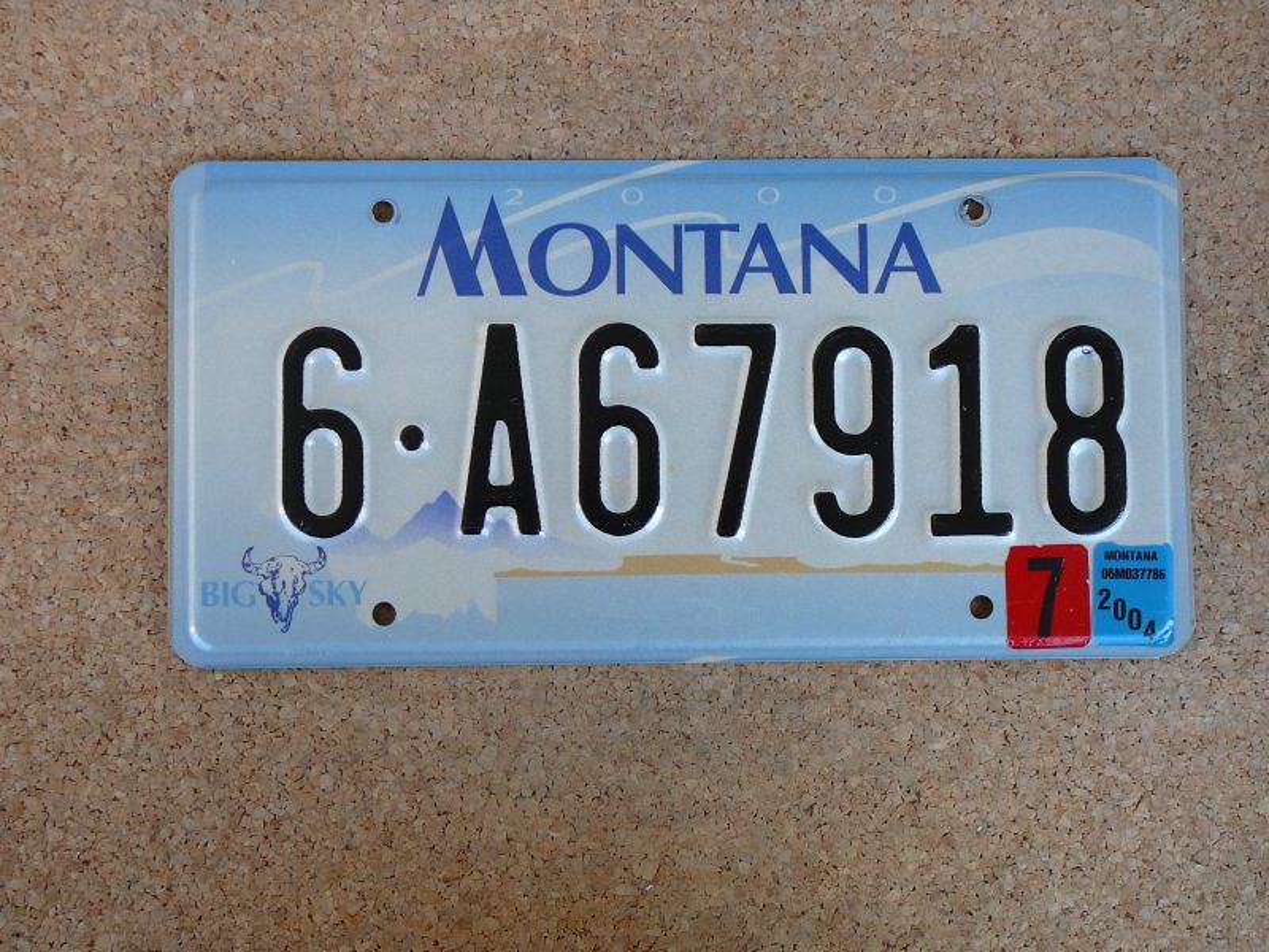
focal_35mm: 43
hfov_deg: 43.9
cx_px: 634
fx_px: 1576
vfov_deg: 33.6
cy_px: 476
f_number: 3.2
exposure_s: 1/60
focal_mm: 6.4
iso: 80
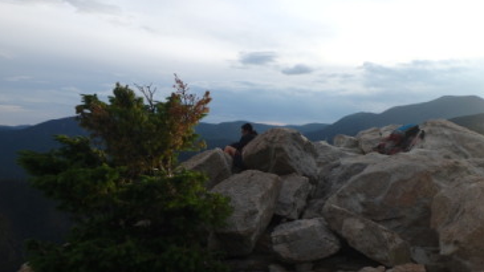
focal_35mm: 35
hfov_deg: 56.5
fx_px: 449
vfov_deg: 33.6
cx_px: 269
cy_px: 151
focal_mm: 5
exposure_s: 1/320
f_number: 4.4
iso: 125
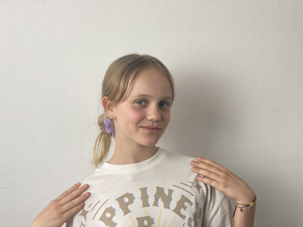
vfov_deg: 28.0
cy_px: 114
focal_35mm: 52
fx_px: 455
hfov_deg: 36.8
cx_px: 152
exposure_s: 1/100
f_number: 2
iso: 80
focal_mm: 6
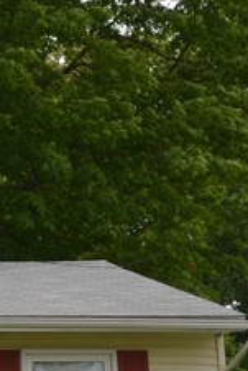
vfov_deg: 10.2
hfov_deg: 6.3
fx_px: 2084
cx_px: -446
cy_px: 172
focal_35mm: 202
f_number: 9
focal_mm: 28
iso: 100
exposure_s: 1/250
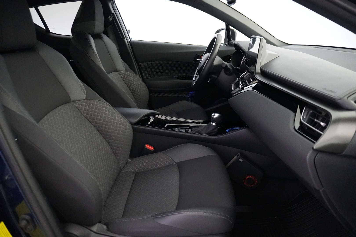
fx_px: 237
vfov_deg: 53.1
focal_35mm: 24
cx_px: 178
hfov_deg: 73.7
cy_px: 118
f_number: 3.5
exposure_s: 1/80
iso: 6400
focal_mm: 16
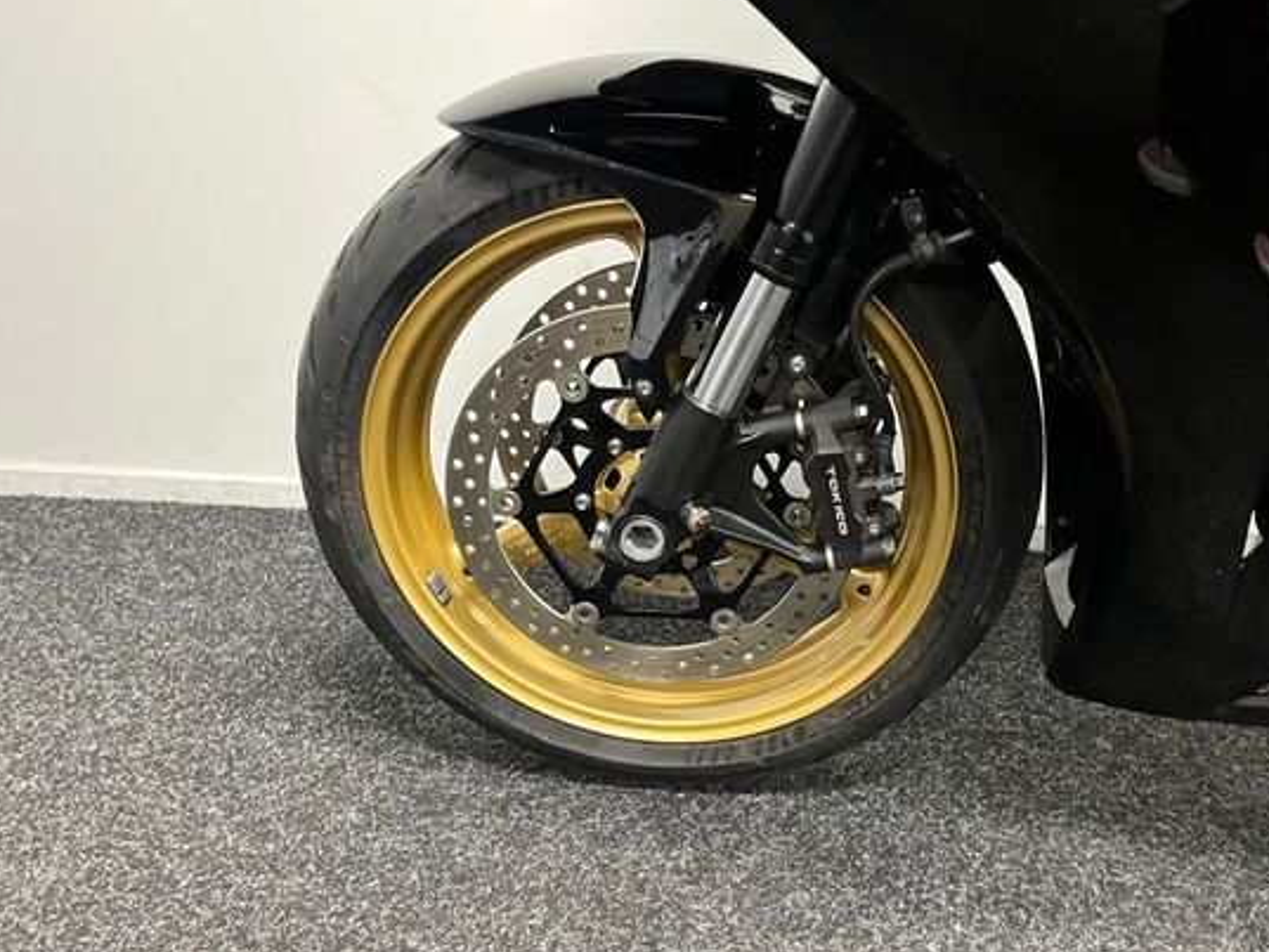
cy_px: 454
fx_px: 1137
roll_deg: -2.1
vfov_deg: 45.4
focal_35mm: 31
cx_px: 718
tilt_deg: -20.4
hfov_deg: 58.1
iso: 400
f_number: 1.6
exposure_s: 1/33
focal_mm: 5.1
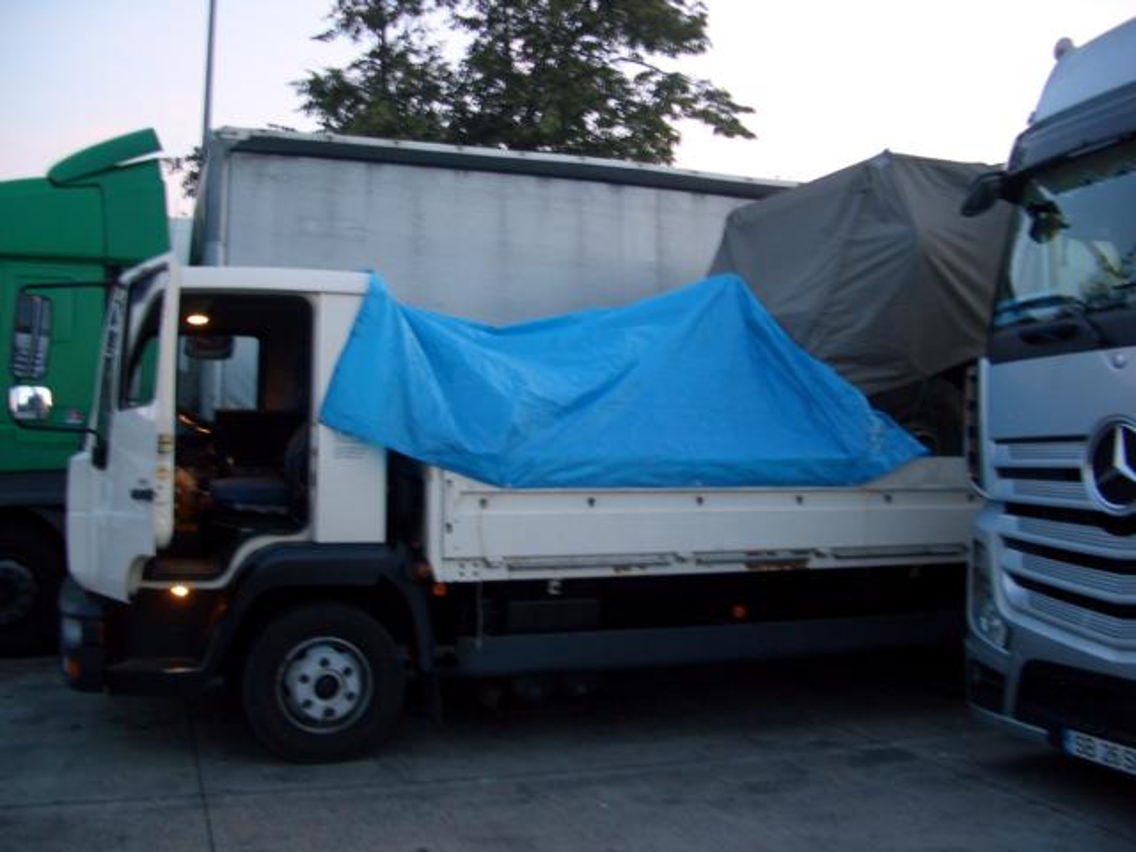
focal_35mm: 35
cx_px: 568
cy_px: 426
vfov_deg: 40.7
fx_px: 1149
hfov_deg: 52.6
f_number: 2.6
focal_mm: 5.8
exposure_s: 1/8
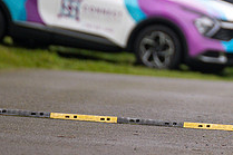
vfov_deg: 1.1
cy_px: 4
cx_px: 322
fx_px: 8058
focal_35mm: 1246
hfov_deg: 1.7
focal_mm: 300
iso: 250
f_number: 2.8
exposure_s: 1/1600
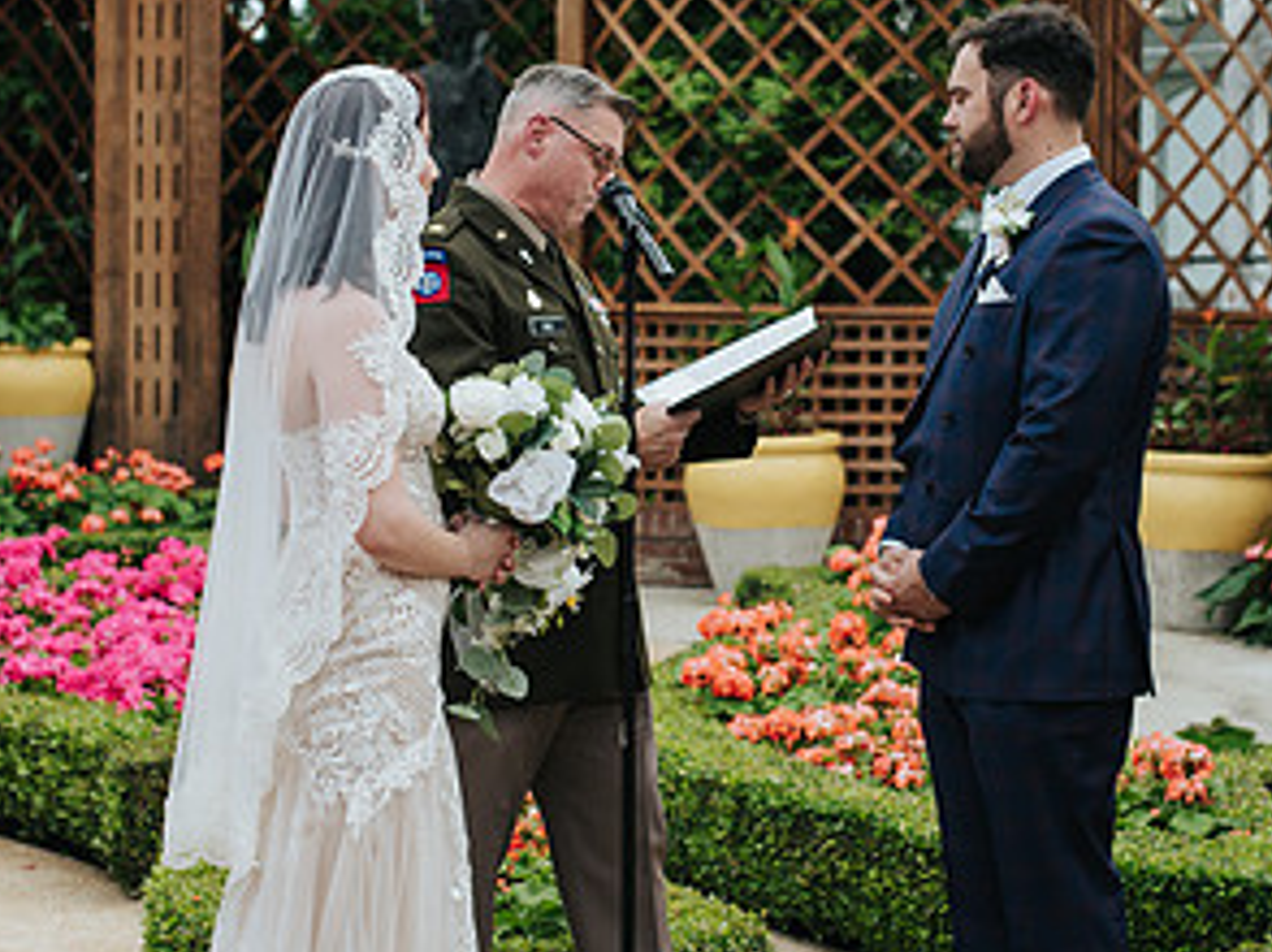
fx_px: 3488
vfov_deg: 15.5
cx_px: 701
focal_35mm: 95
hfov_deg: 20.7
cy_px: 314
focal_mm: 50
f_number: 3.5
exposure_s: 1/1000
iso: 360
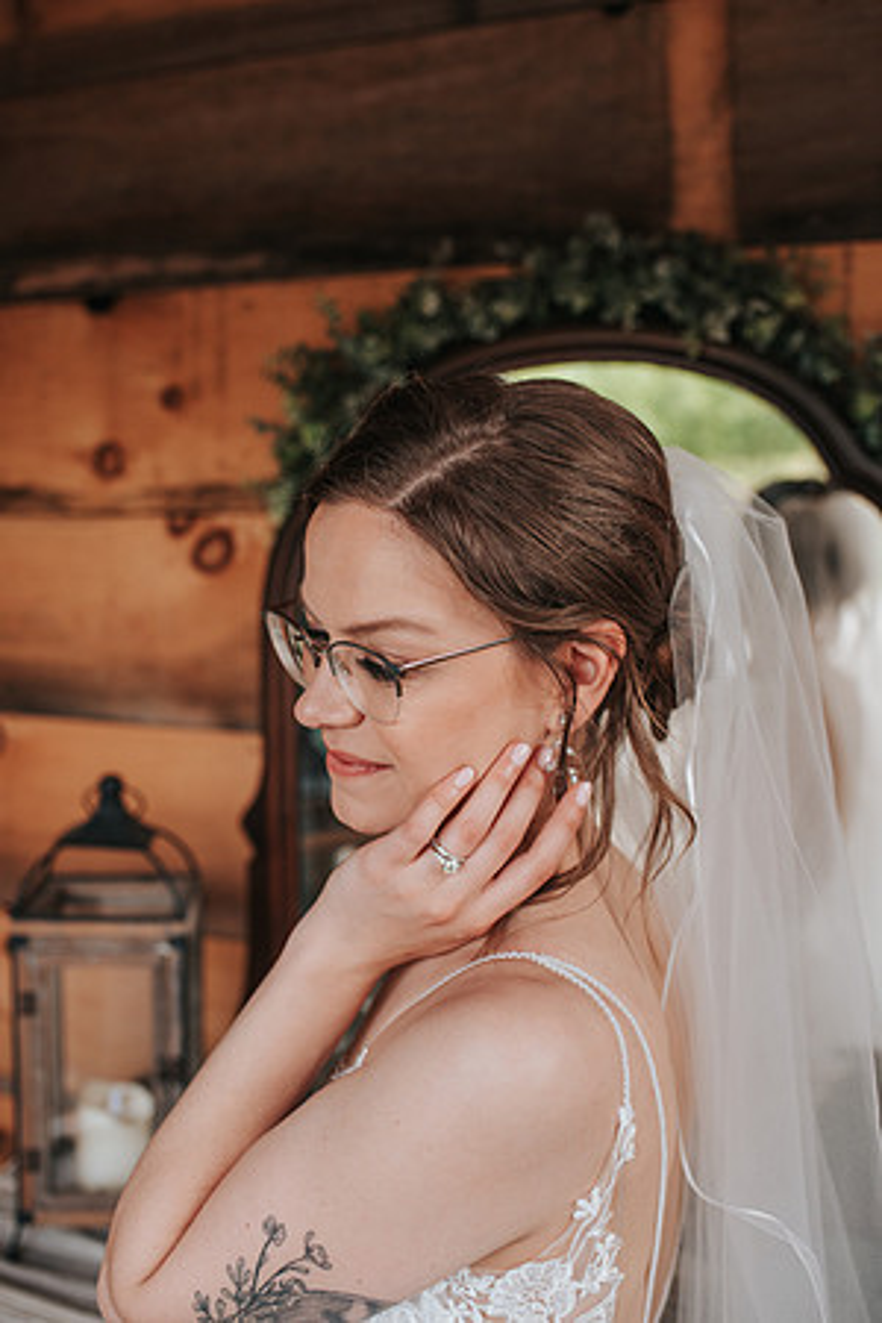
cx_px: 441
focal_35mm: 35
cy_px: 662
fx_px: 1286
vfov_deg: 54.4
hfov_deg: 37.9
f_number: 3.2
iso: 720
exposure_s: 1/800
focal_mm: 35
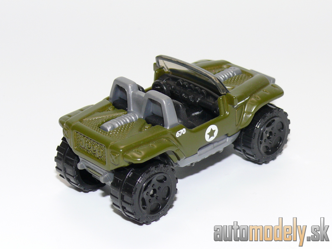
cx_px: 166
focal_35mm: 105
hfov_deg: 18.7
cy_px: 124
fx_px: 1007
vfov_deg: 14.1
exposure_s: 1/30
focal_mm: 13.7
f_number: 4
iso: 100
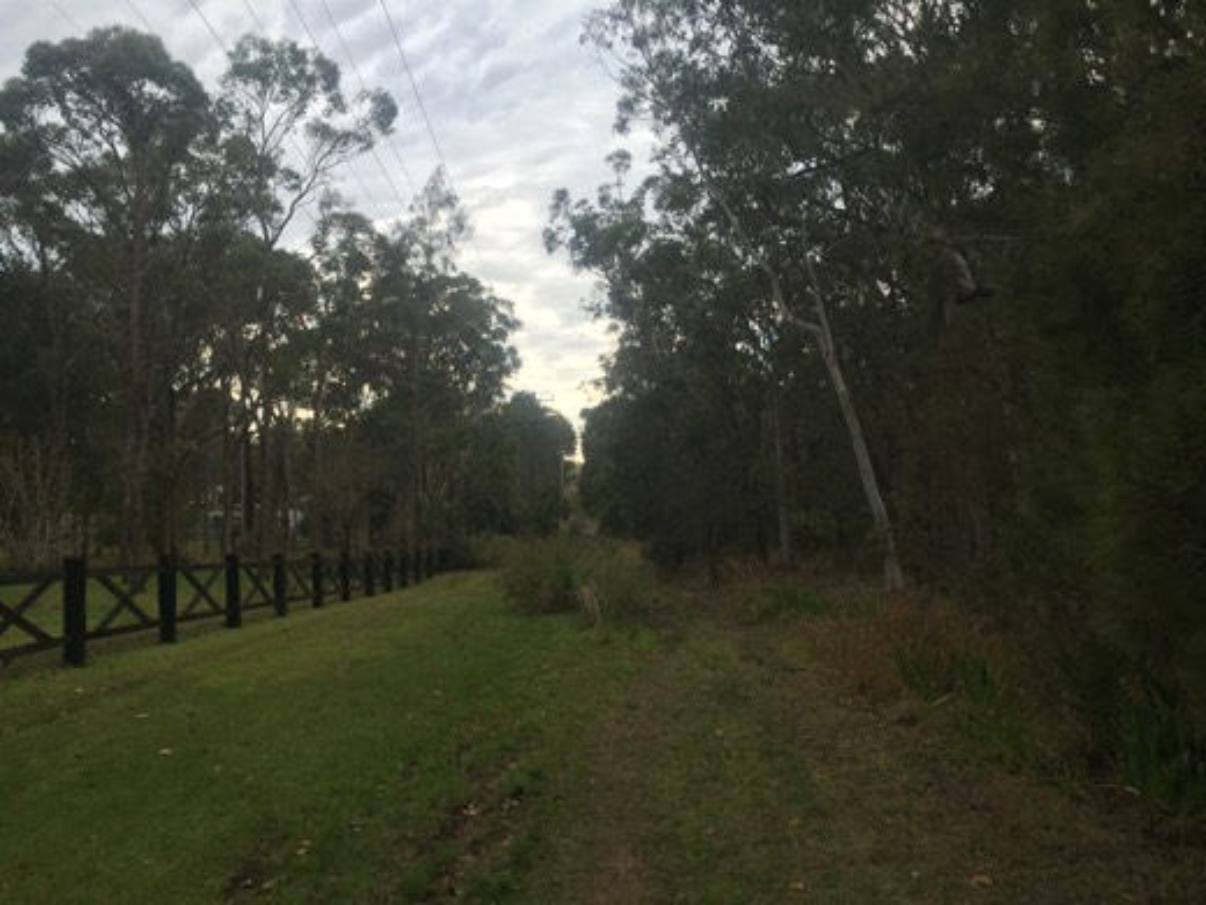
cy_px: 452
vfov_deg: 48.2
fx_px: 1010
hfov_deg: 61.7
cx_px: 603
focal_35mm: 29
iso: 32
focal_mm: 4.15
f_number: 2.2
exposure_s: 1/542
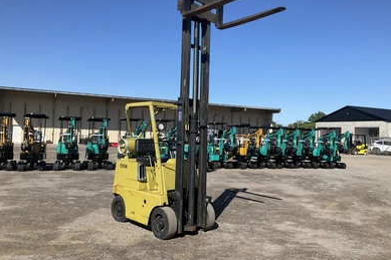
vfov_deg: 42.2
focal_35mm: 31
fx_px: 337
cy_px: 116
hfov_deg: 60.3
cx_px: 199
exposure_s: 1/1912
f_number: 1.8
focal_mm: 3
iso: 25
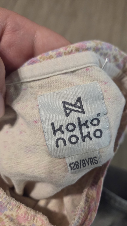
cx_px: 75
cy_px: 113
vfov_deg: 71.9
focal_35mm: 26
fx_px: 156
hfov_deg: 44.2
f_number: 1.8
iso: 1250
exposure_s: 1/100
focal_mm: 5.4
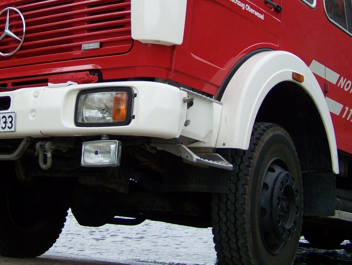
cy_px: 55
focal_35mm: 65
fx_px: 661
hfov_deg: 29.7
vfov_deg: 22.3
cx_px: 134
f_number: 2.8
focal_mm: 6.3
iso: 64
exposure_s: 1/500
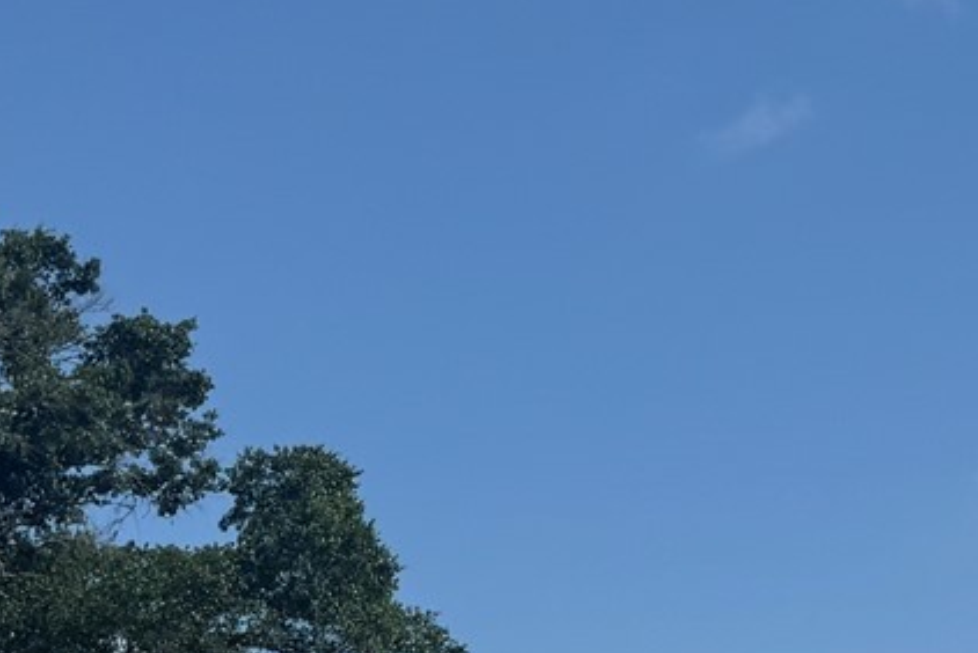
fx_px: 3289
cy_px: 834
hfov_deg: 16.7
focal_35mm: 121
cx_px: 904
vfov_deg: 11.1
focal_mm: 6.76
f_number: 1.78
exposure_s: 1/5348
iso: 80
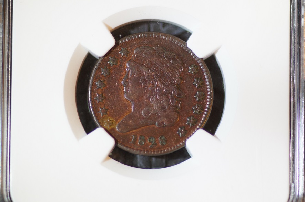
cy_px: 101
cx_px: 152
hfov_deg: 13.7
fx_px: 1269
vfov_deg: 9.1
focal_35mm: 150
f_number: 2.8
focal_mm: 100
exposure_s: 1/400
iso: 1000
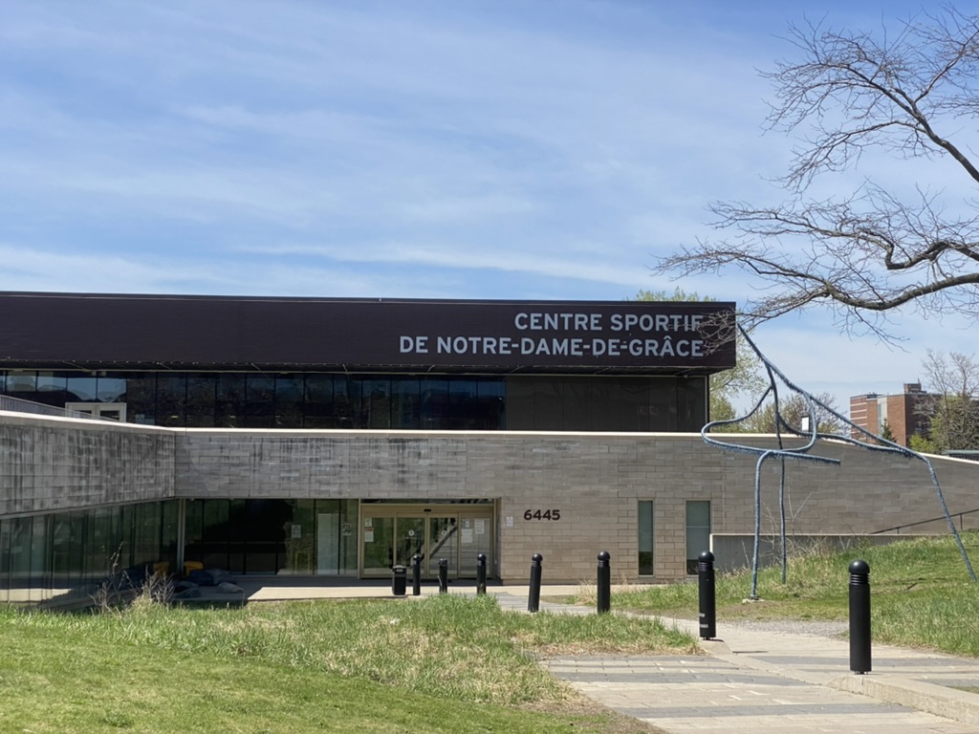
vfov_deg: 28.0
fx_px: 1471
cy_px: 367
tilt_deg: +4.1
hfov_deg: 36.8
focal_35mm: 52
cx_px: 490
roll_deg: +0.3
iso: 20
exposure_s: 1/1712
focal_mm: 6
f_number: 2
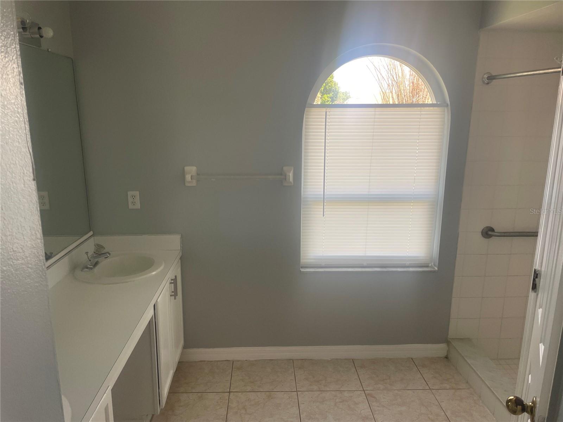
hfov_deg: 67.3
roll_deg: -0.2
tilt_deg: -13.3
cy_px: 211
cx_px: 282
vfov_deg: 53.1
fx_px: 423
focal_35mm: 26
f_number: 1.6
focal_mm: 4.2
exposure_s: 1/120
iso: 50
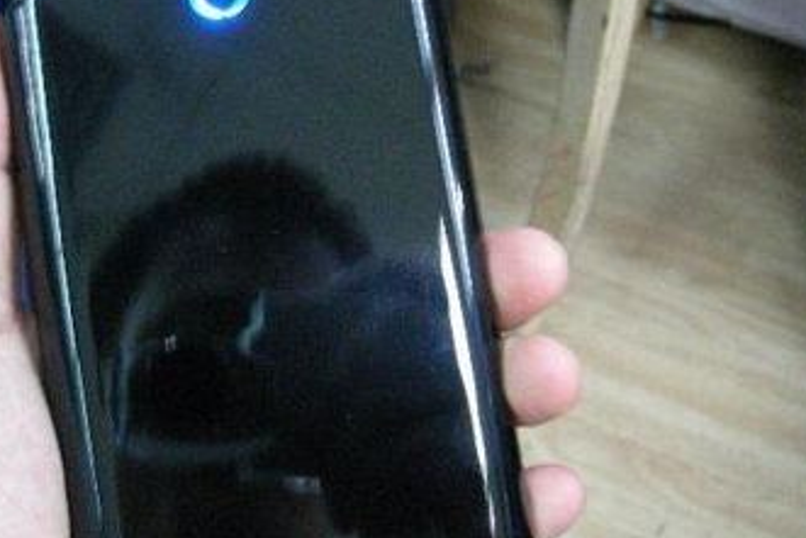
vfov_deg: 22.6
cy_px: 225
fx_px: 1344
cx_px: 321
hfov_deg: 33.3
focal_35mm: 60
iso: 394
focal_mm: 6.3
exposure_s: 1/8
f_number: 3.5
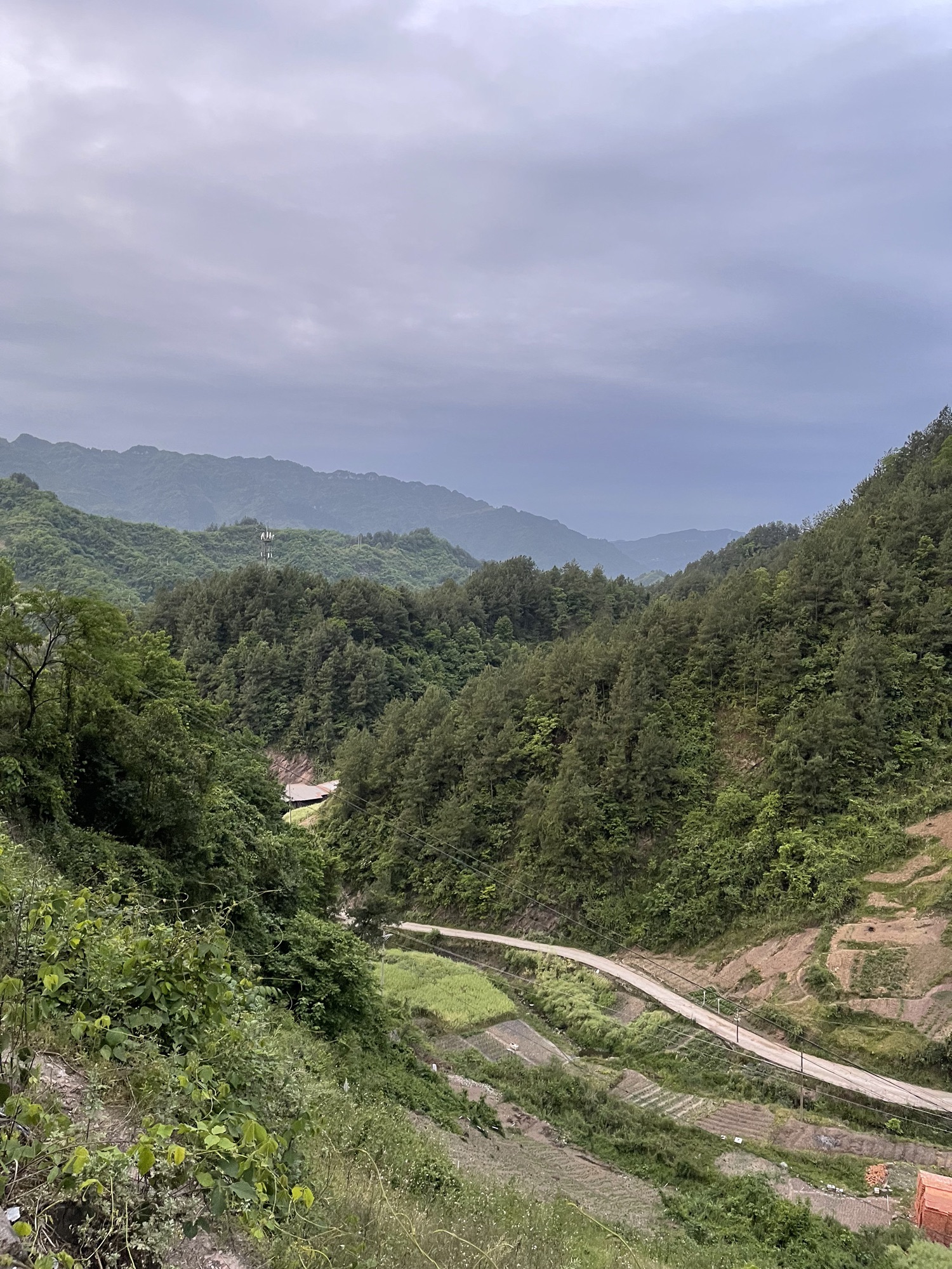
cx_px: 476
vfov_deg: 67.3
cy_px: 634
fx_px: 953
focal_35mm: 26
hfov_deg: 53.1
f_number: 1.6
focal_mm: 5.1
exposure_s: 1/75
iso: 125
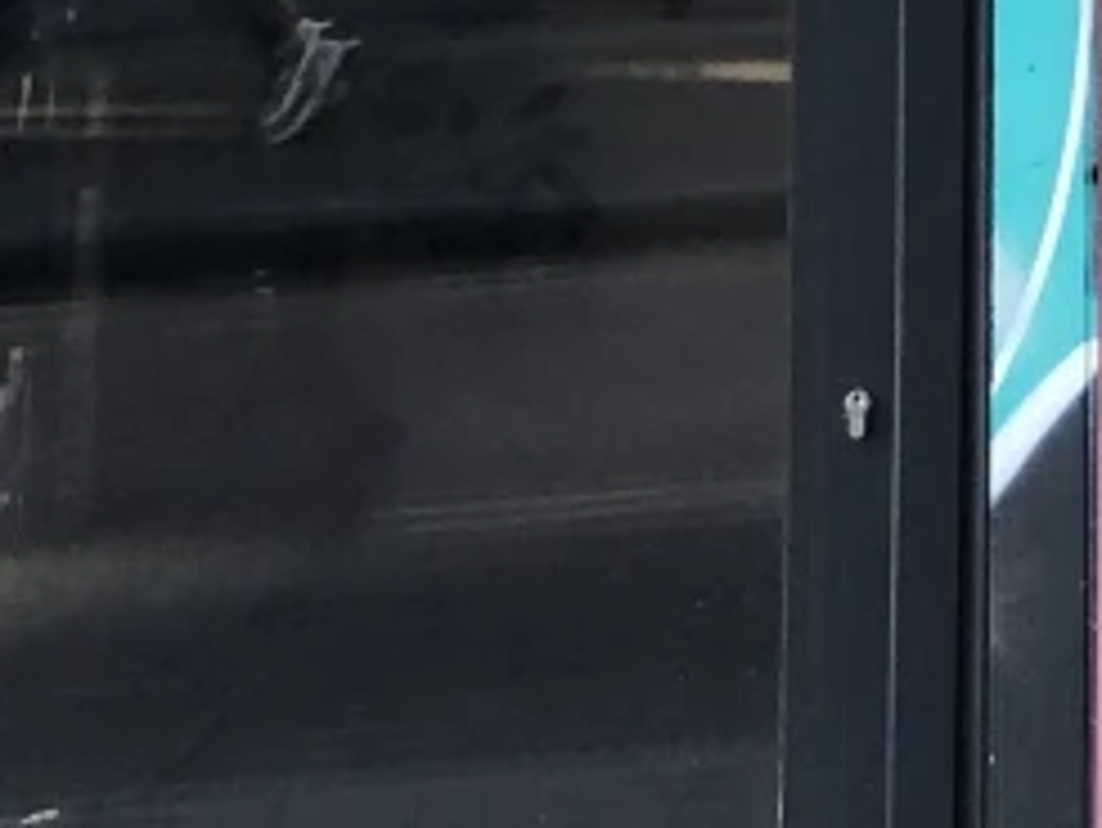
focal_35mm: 137
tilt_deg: +4.5
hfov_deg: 11.7
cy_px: -783
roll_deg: +0.4
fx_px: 4364
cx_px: 2654
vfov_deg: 10.1
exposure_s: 1/30
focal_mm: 4
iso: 32
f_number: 1.8
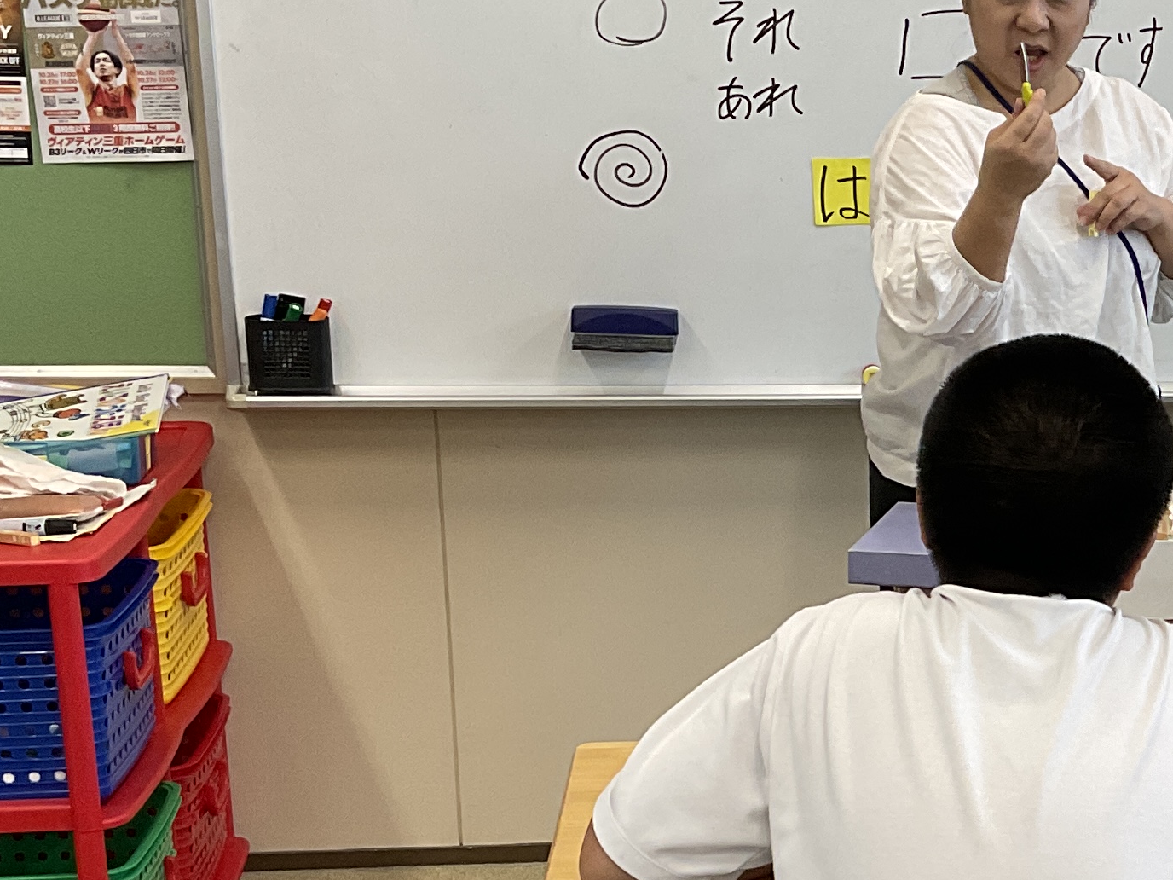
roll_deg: -1.7
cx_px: 1252
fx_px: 2880
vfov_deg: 17.2
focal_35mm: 85
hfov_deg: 21.9
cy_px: 686
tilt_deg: -15.6
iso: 64
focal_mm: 3
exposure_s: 1/120
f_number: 1.8
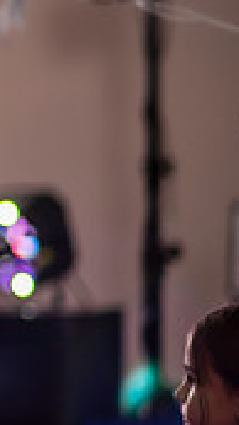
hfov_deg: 3.9
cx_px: -451
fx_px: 3377
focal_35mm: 299
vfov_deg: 7.2
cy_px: 102
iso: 400
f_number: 1.8
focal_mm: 85
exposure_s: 1/200
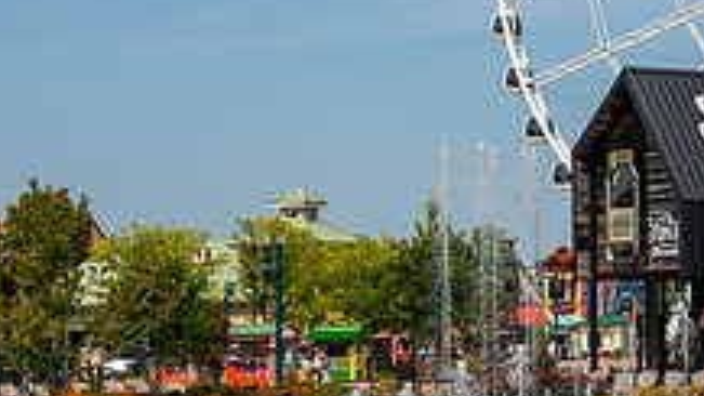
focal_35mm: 120
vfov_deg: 10.1
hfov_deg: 17.0
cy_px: 86
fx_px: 2240
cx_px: 853
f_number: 7.1
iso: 100
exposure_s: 1/500
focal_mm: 42
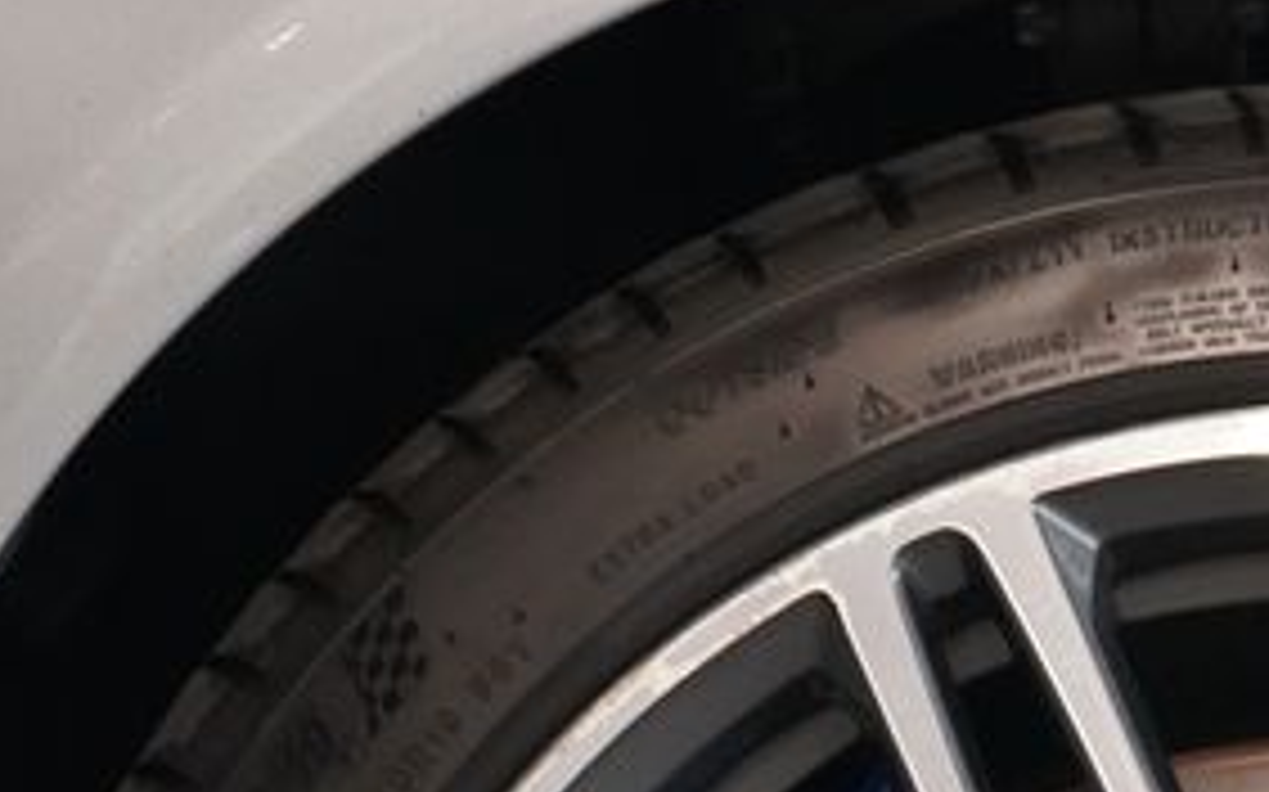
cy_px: 1478
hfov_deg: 8.8
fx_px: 8193
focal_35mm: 237
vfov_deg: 5.4
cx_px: 1318
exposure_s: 1/160
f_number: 5.6
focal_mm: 64
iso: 6400
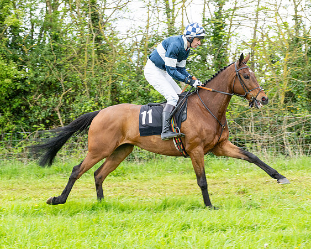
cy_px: 120
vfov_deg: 14.7
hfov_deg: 18.4
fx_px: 960
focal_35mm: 104
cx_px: 136
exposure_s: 1/640
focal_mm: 70
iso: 400
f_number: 5
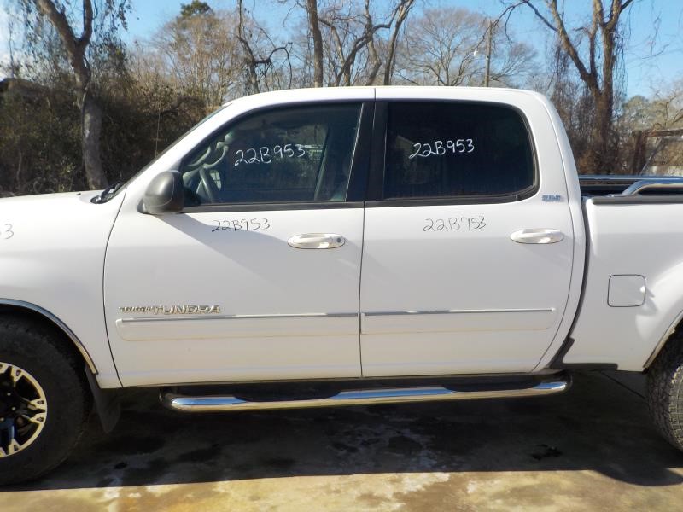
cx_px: 342
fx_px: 592
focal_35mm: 30
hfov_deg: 60.0
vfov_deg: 46.8
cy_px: 256
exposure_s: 1/1000
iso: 125
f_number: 3.3
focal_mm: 4.1
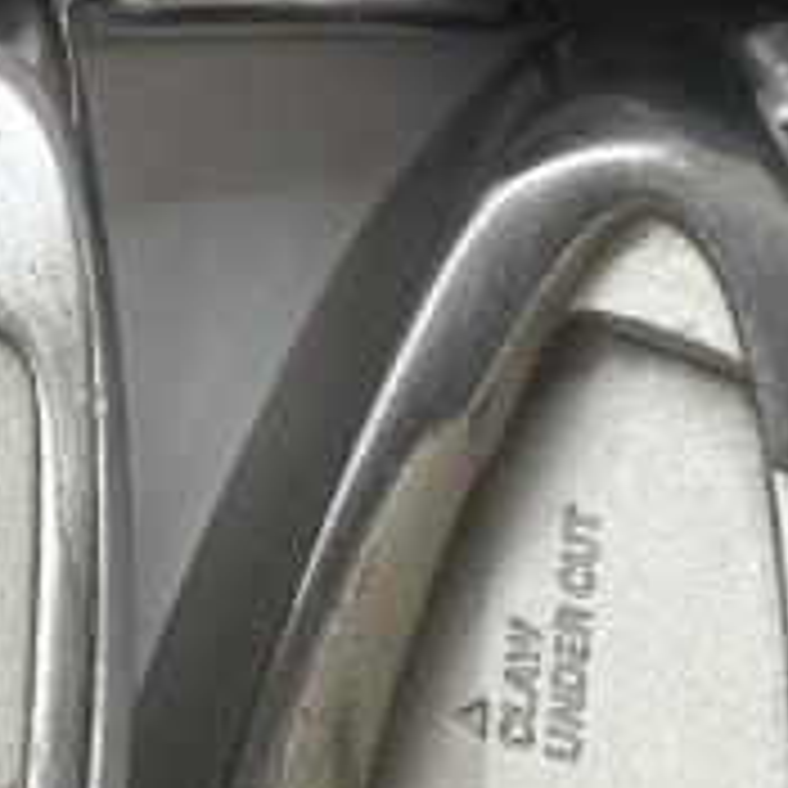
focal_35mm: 126
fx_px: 3245
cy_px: 23
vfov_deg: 13.7
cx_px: 108
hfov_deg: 13.7
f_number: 1.6
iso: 100
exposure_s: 1/120
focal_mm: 4.2
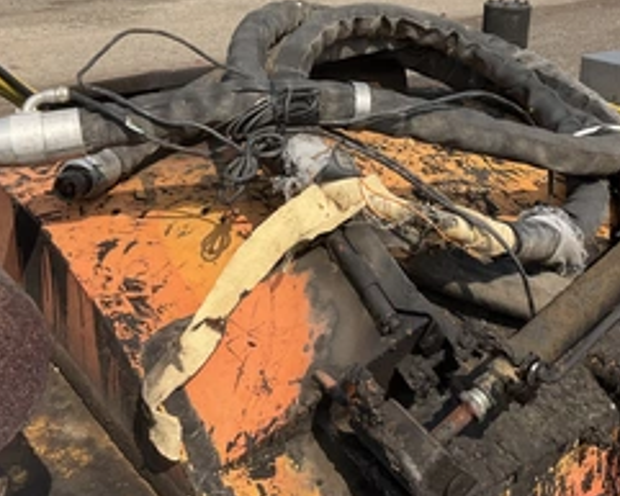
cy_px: 149
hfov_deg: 39.4
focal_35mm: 47
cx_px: 360
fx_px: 863
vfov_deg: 31.7
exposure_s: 1/1848
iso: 25
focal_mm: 3
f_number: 1.8
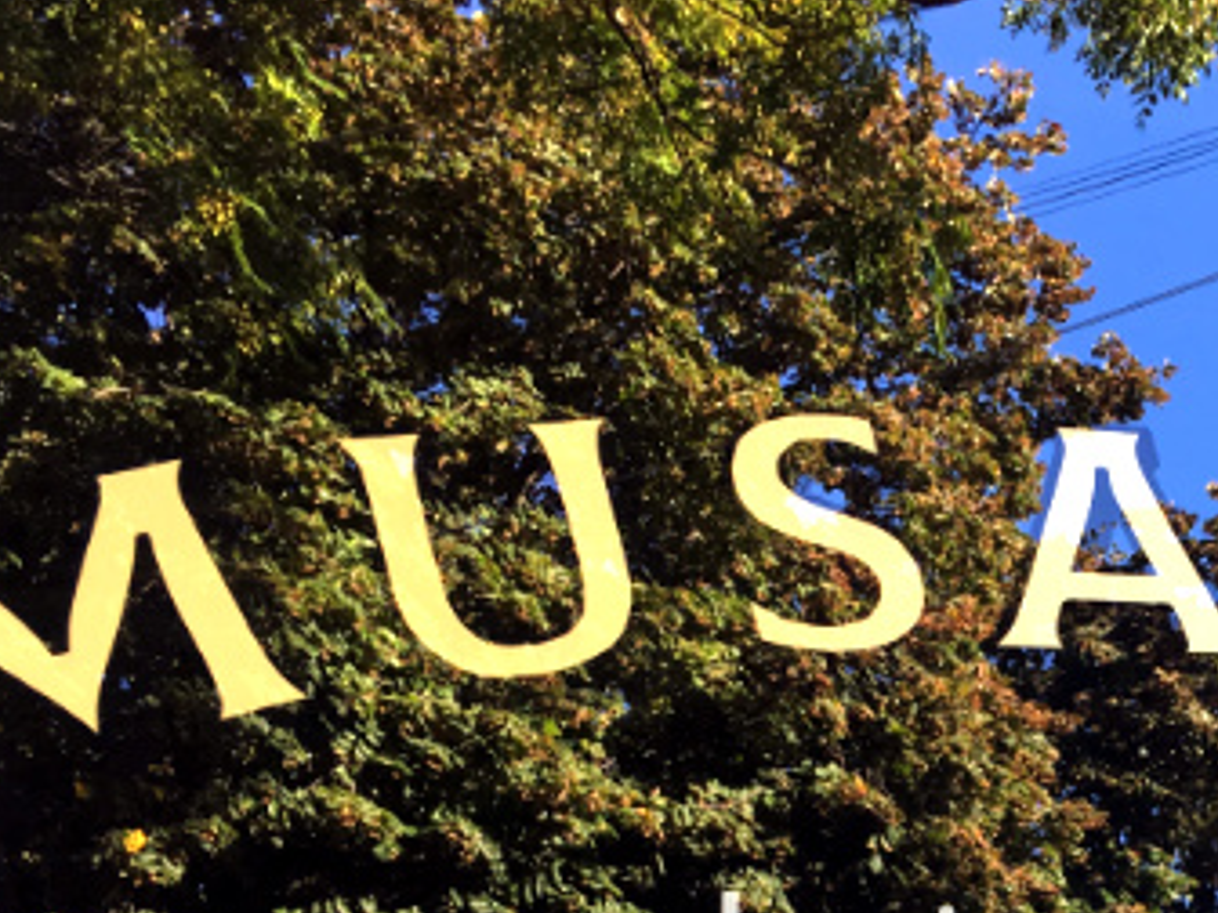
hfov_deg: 27.0
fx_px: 2428
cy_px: 891
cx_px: 1135
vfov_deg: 20.7
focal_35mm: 69
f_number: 2.2
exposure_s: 1/100
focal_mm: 4.2
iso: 40
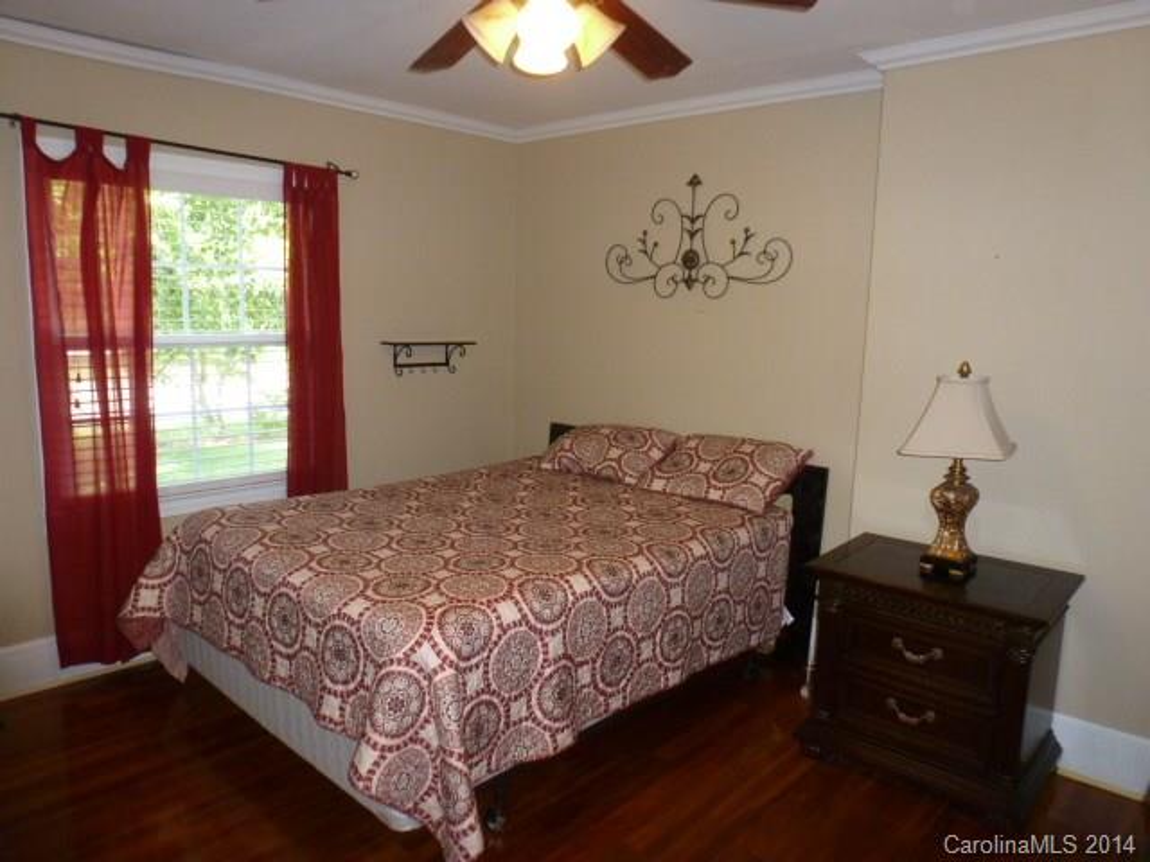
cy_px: 431
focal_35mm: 24
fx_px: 797
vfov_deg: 56.8
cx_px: 575
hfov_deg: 71.6
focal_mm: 4.3
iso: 320
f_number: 3.3
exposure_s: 1/60
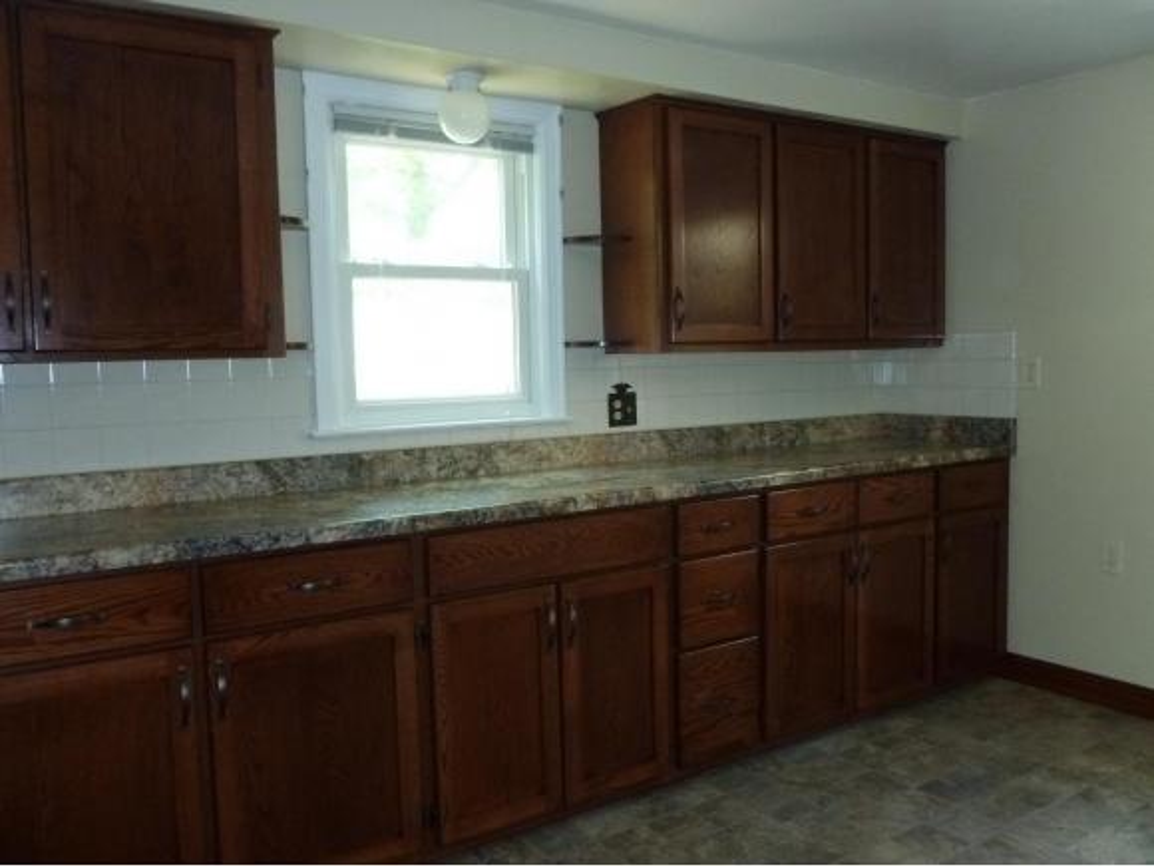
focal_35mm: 28
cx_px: 577
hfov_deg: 63.4
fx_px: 934
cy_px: 434
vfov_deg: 49.8
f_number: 3.3
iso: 400
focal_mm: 5
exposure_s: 1/60
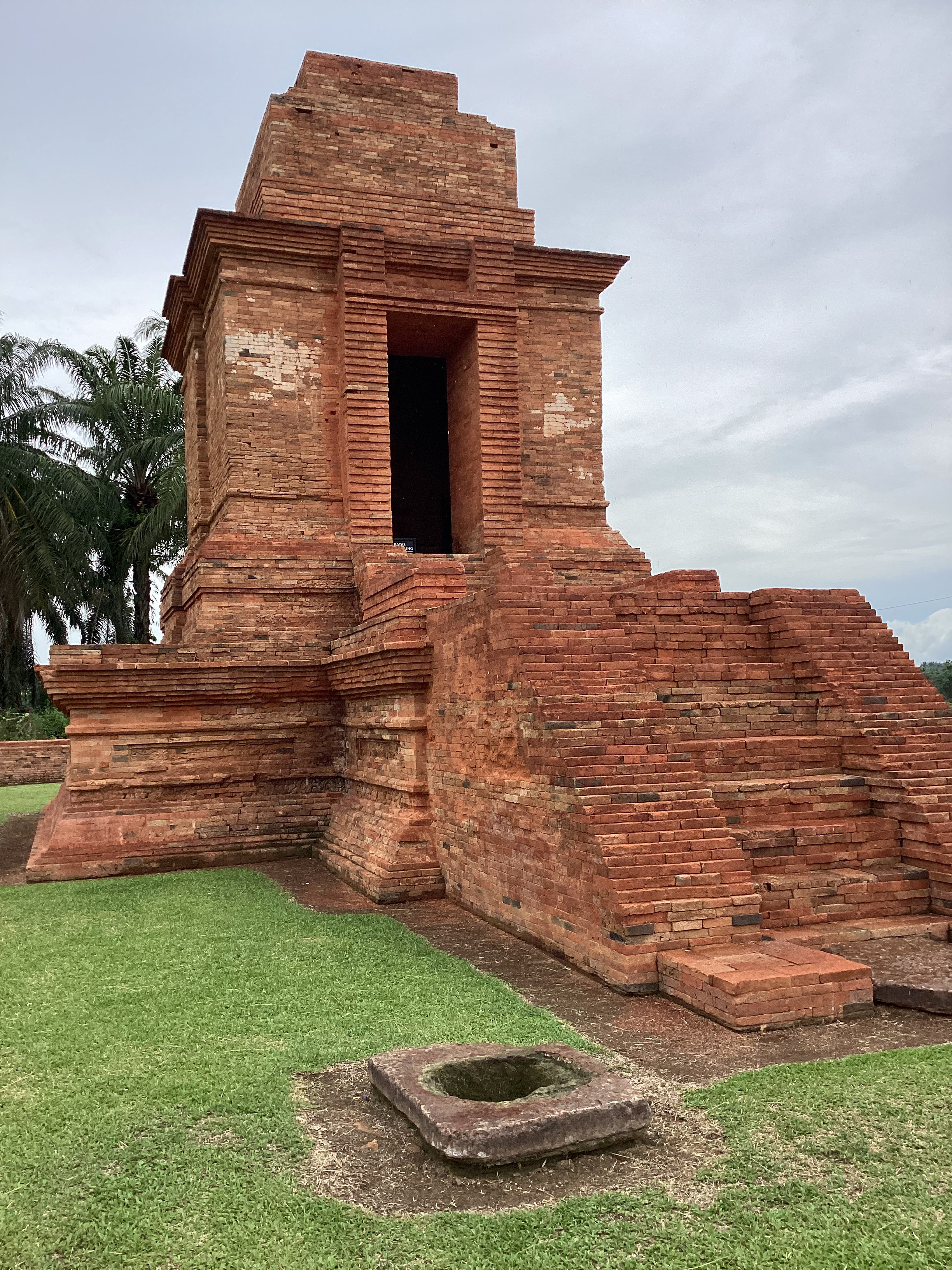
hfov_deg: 45.4
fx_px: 1137
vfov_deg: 58.4
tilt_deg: +2.8
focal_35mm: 31
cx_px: 476
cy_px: 635
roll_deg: +0.6
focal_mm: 3.3
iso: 25
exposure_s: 1/1164
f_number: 2.4
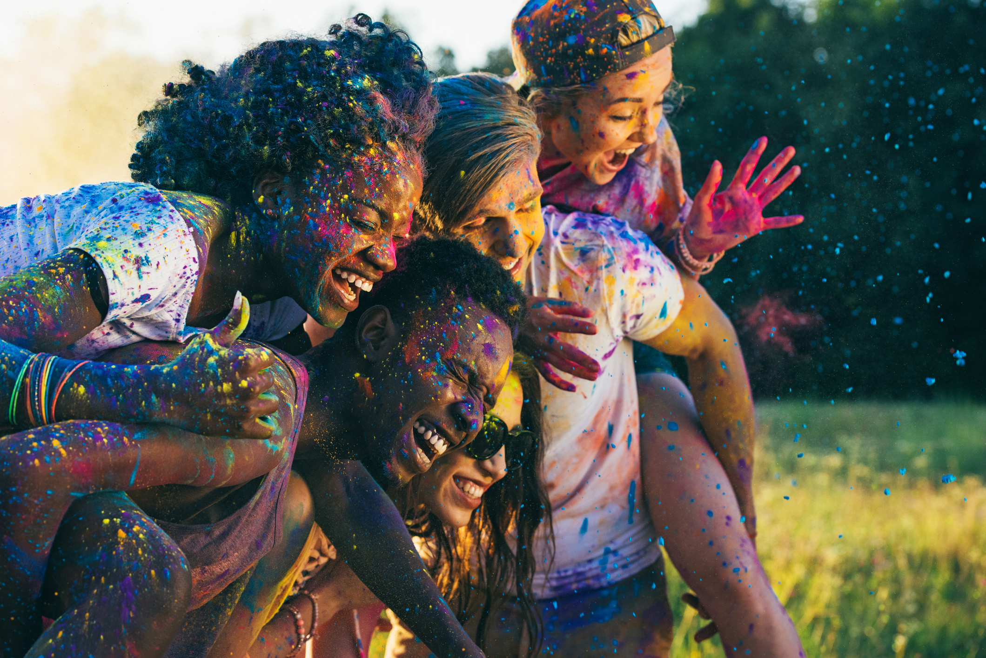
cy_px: 329
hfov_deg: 28.8
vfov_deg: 19.5
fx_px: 1918
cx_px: 493
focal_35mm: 70
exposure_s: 1/1250
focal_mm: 70
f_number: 5
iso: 500
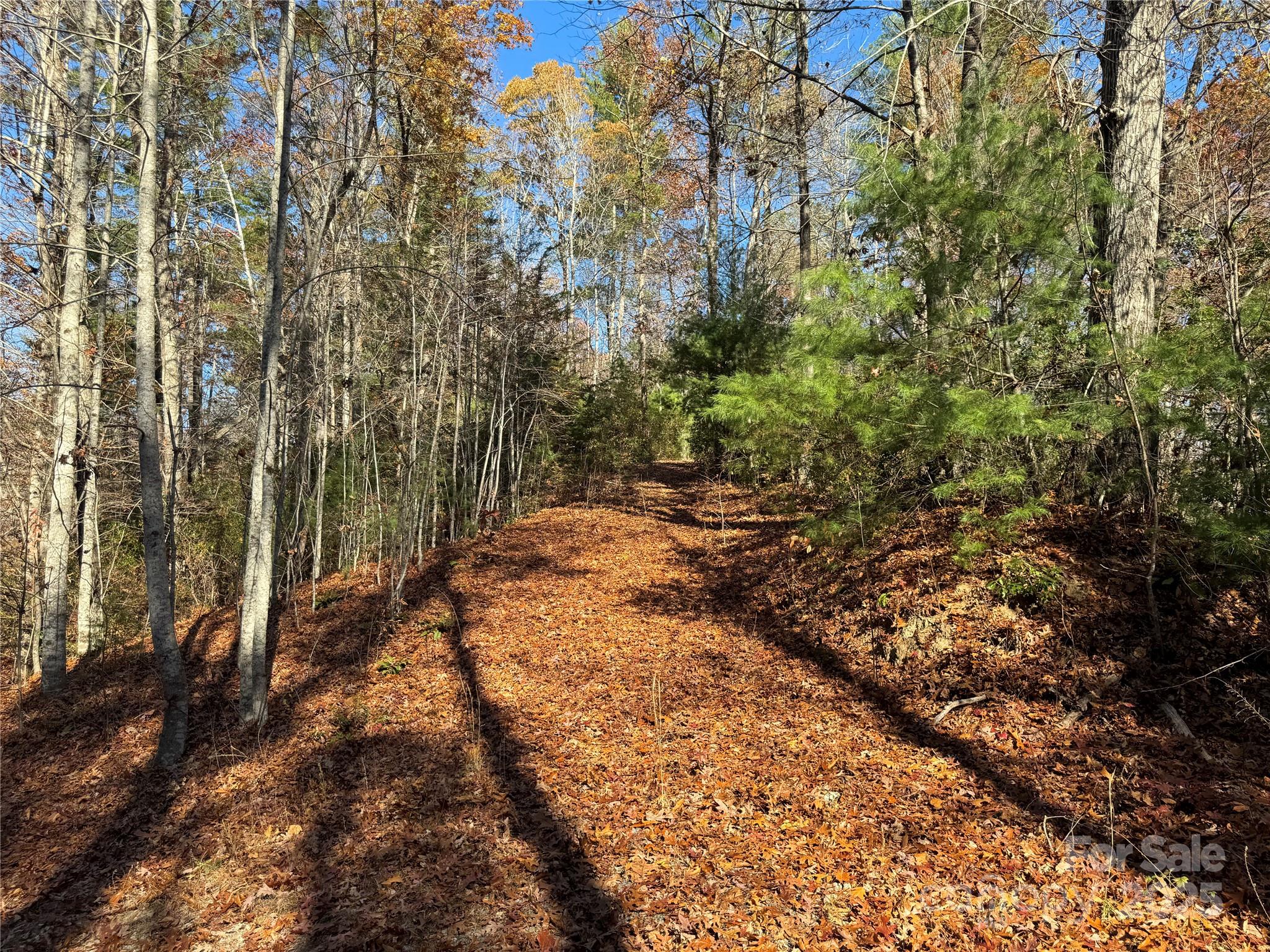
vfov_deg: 56.8
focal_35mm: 24
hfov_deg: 71.6
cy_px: 476
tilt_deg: +7.4
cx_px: 635
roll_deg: +0.0
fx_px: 881
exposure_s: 1/995
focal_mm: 6.86
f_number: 1.78
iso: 80
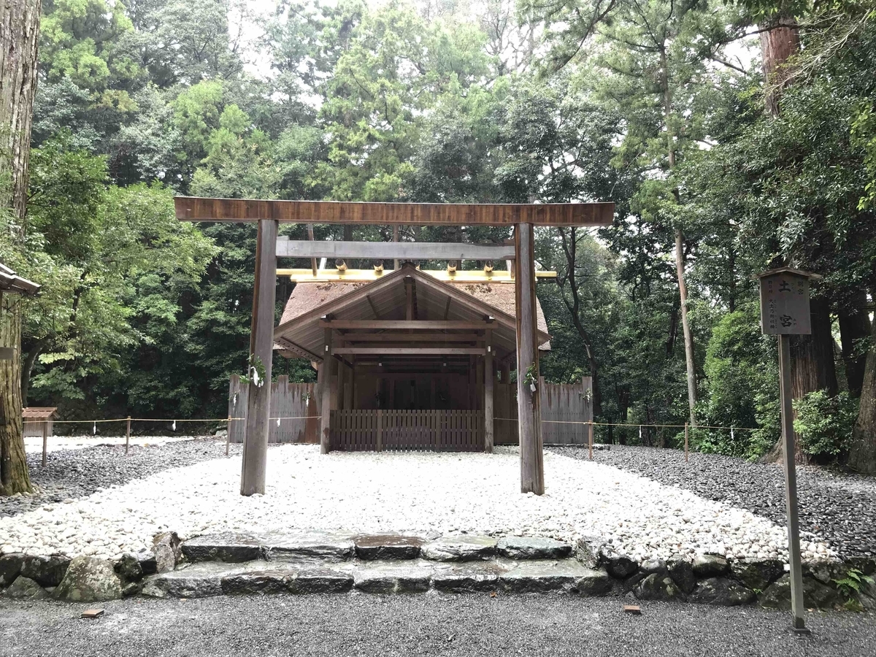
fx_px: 709
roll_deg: +1.0
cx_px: 438
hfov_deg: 63.4
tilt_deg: +6.9
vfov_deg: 49.7
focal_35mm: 28
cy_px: 328
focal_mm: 3.99
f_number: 1.8
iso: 25
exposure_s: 1/30
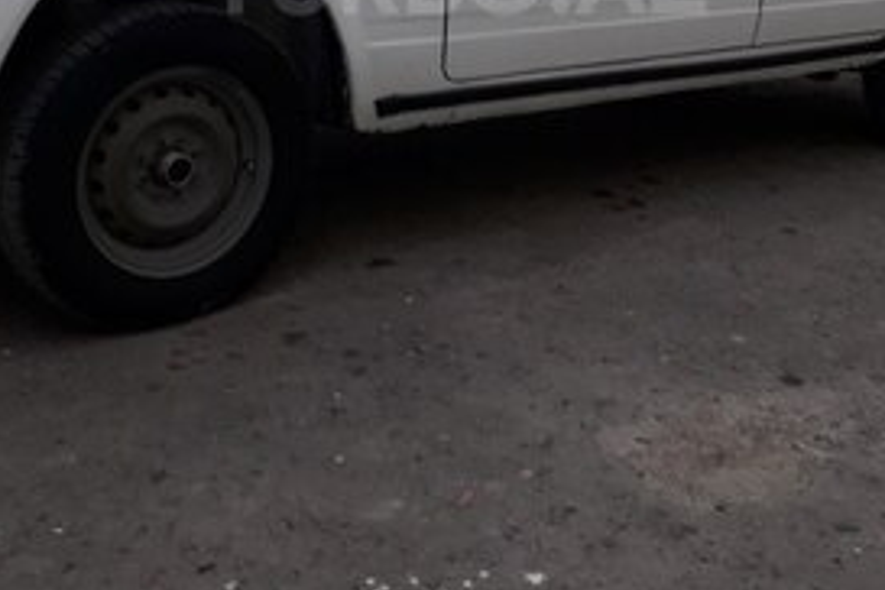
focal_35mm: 51
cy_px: -23
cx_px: 457
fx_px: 1254
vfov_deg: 25.0
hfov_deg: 38.9
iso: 100
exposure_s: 1/50
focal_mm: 3.6
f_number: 1.9
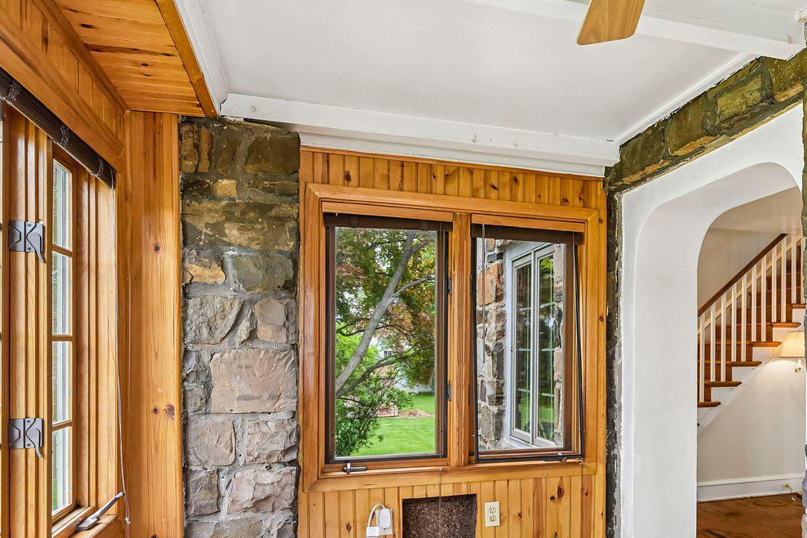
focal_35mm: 29
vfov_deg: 44.4
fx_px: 650
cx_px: 543
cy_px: 354
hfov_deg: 62.0
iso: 360
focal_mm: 14
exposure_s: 1/15
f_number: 8
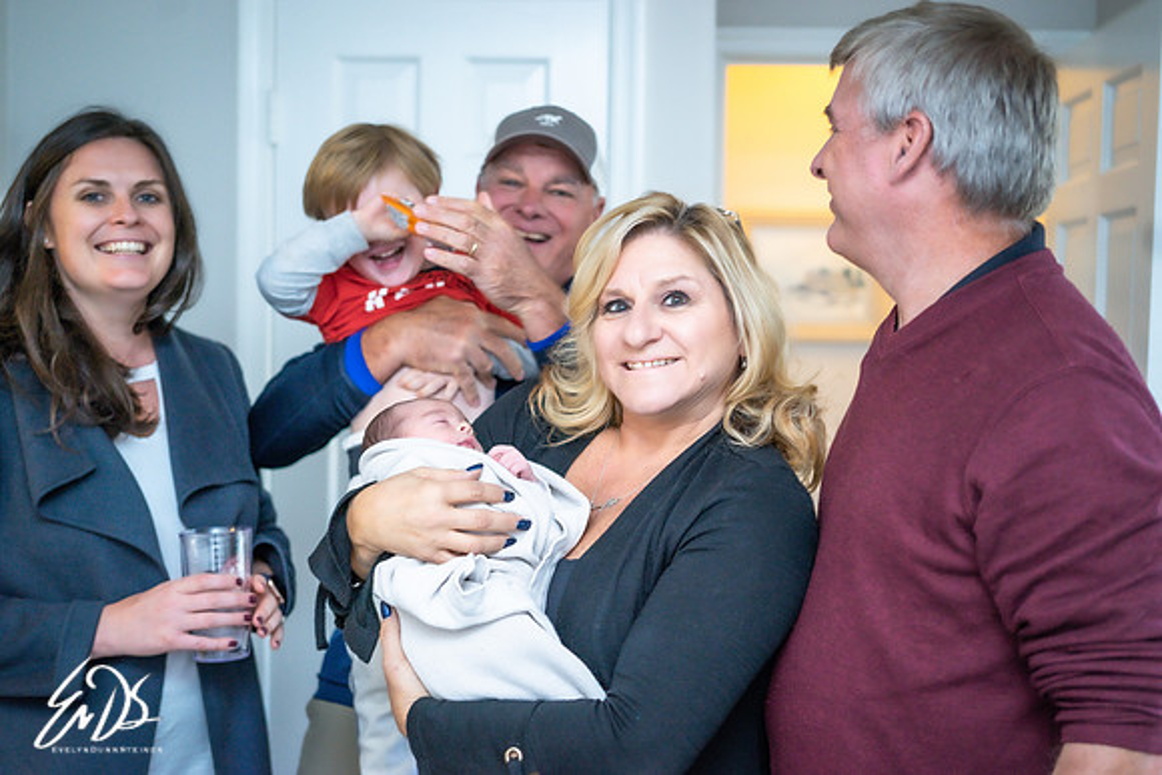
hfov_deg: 39.6
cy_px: 388
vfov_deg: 27.0
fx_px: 1614
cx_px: 581
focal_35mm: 50
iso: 1600
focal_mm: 50
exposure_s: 1/125
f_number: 2.8
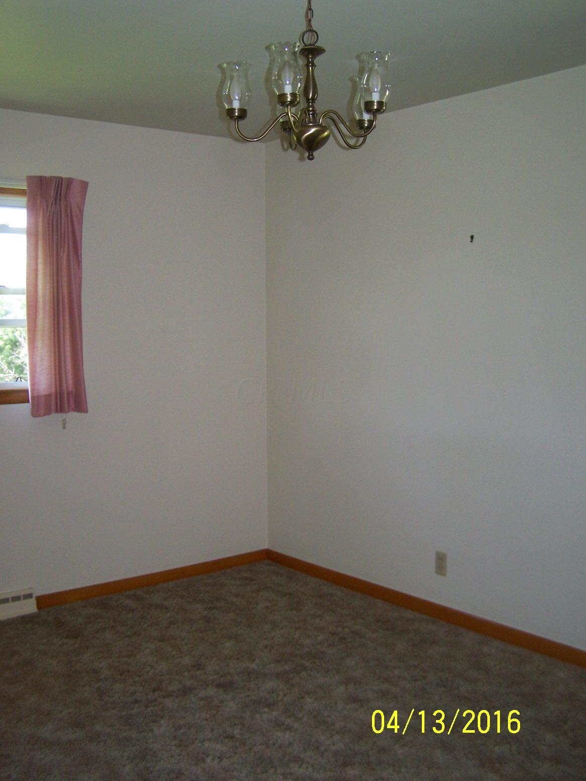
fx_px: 858
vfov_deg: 49.0
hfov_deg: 37.7
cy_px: 390
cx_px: 293
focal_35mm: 38
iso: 140
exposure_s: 1/60
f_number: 2.8
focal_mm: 6.3
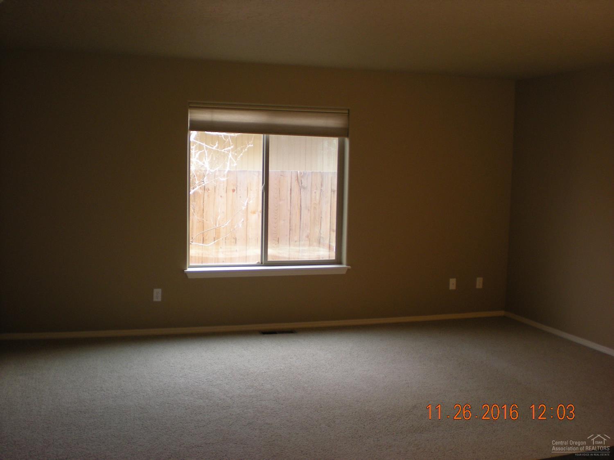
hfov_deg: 49.0
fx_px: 674
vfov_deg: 37.7
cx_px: 307
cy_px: 230
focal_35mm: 38
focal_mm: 6.3
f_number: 3.1
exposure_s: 1/59
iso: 113
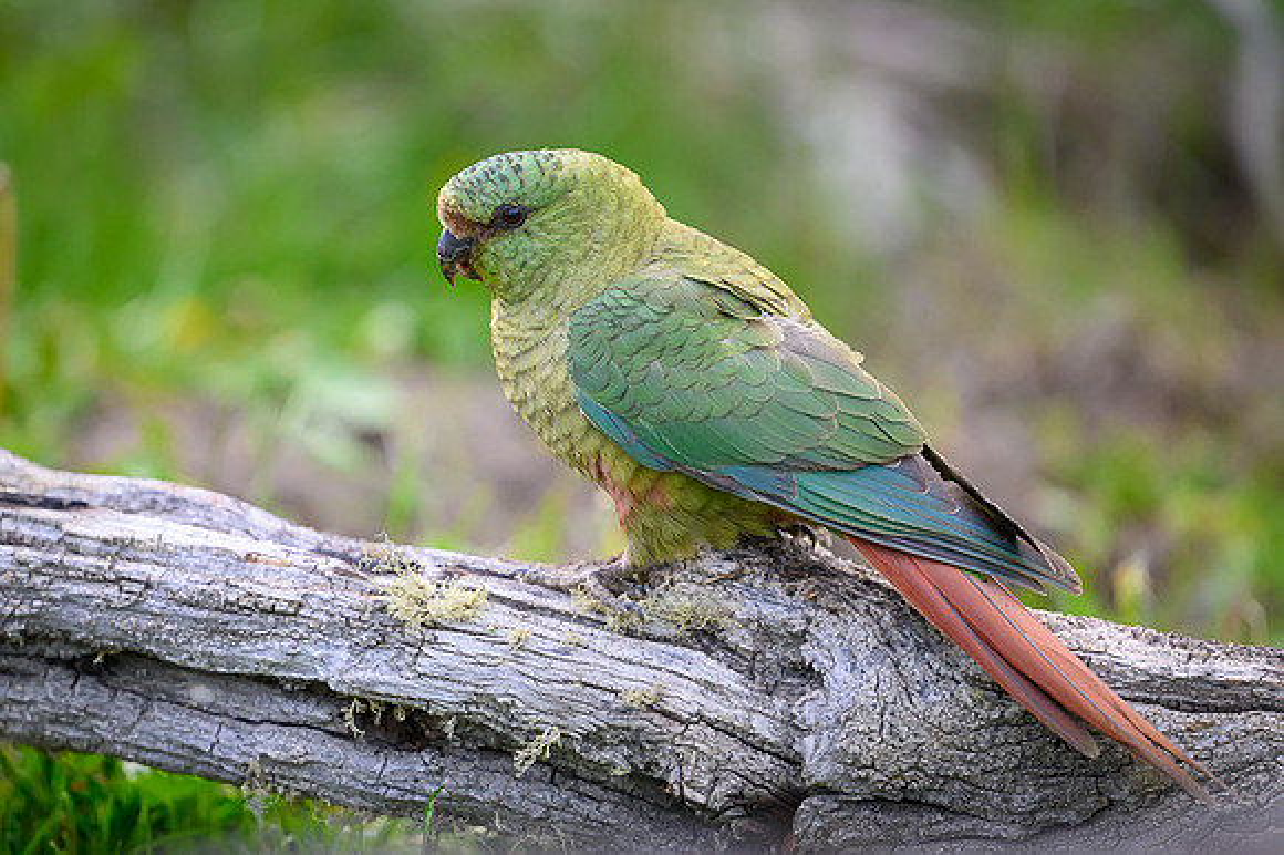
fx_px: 19207
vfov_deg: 2.5
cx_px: 548
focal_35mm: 539
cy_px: 440
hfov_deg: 3.8
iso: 1600
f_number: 2.8
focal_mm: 400
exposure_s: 1/1600
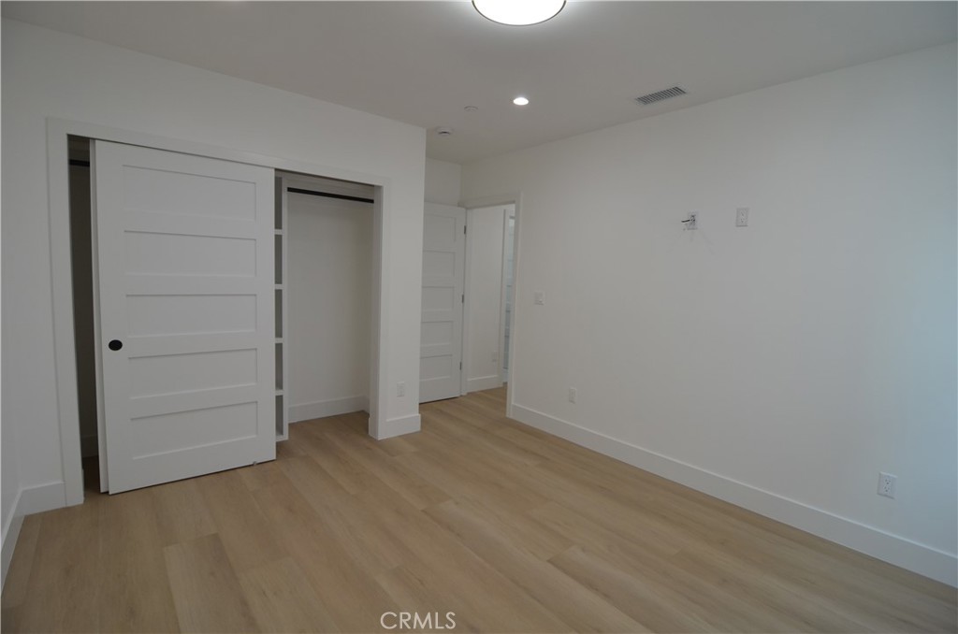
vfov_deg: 71.8
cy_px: 317
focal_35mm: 16
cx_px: 479
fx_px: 438
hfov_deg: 95.1
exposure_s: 1/100
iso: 400
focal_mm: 11
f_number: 5
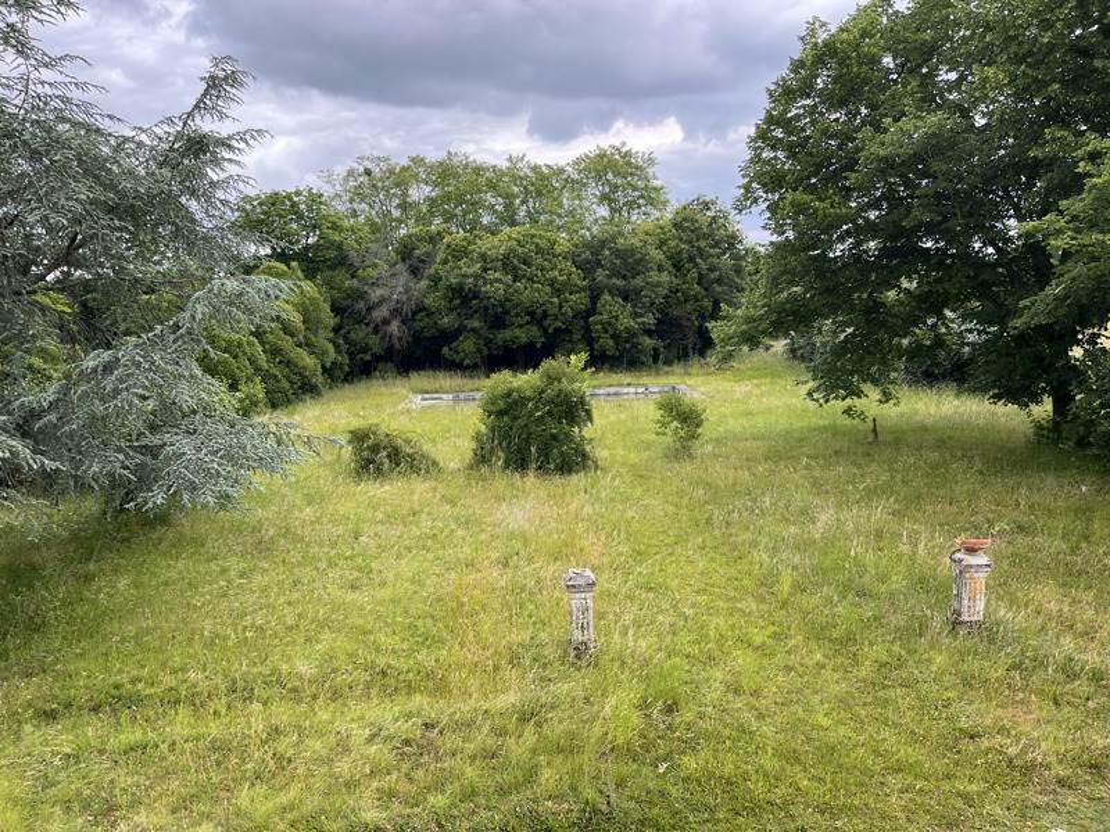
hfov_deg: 67.3
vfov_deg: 53.1
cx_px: 555
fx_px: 834
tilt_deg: -11.1
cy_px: 416
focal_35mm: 26
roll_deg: +1.5
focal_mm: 5.1
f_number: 1.6
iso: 50
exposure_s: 1/631
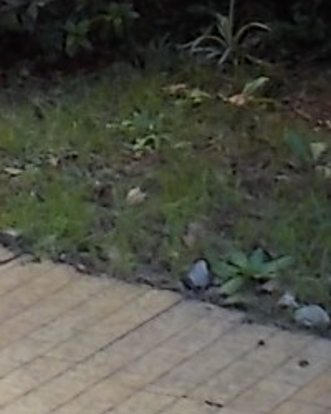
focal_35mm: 181
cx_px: 53
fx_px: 2216
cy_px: -94
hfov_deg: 8.5
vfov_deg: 10.5
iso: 80
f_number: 3.3
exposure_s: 1/50
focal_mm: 4.1
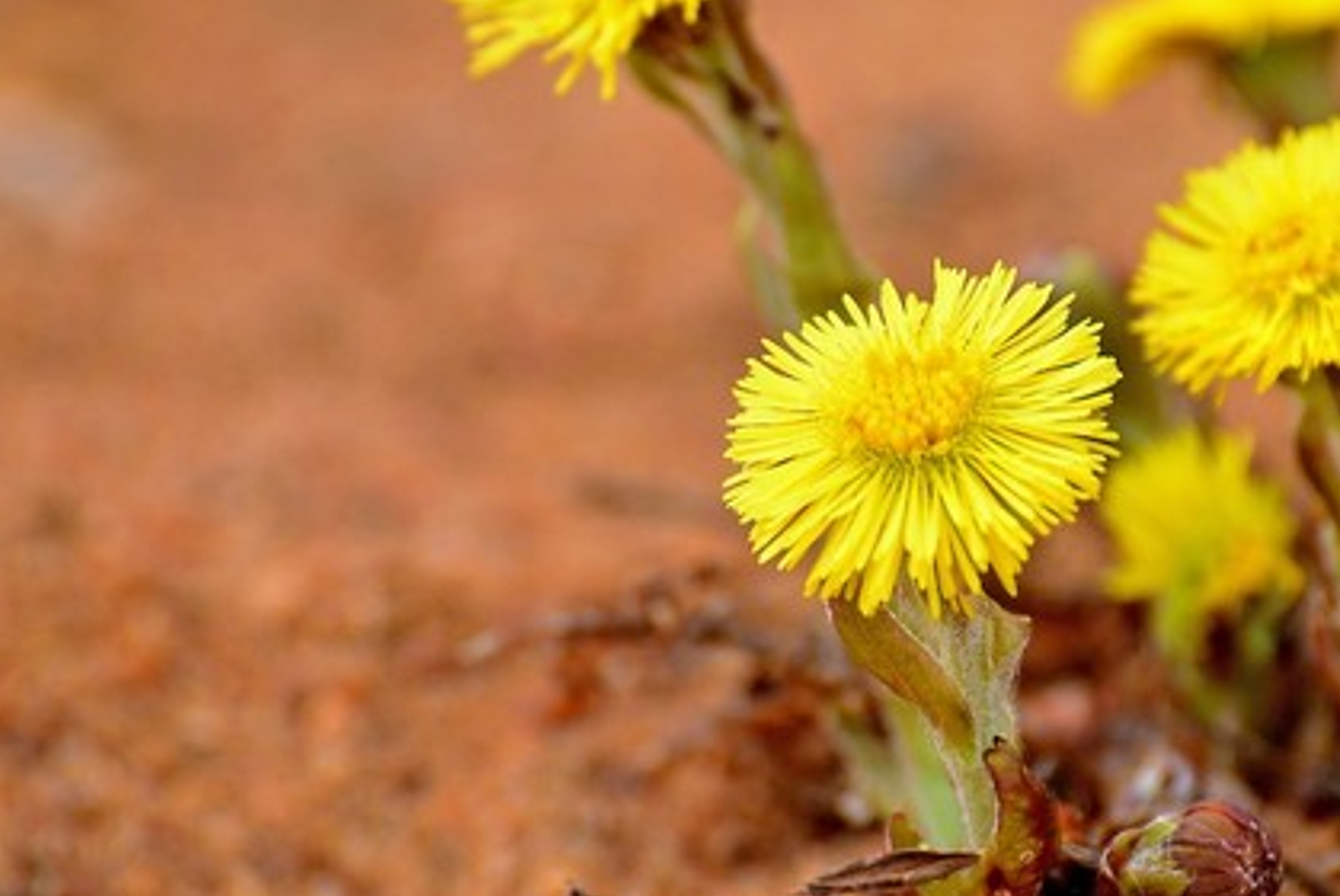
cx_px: 847
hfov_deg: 3.2
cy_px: 549
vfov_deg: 2.1
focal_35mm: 645
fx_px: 24024
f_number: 8
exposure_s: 1/500
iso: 400
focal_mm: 300
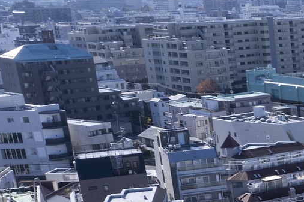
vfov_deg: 14.9
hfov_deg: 19.3
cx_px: 499
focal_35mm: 87
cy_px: 276
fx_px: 734
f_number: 2.8
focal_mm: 8.38
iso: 100
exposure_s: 1/1250
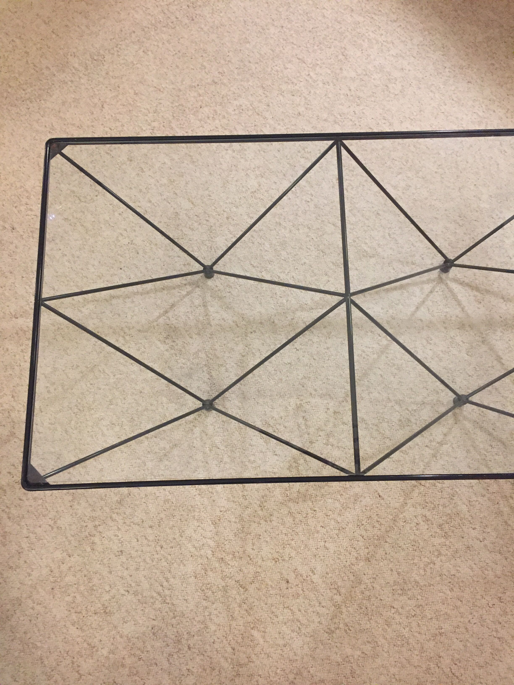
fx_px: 574
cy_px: 342
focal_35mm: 29
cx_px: 257
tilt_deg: -76.2
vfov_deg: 61.7
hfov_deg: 48.2
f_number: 2.2
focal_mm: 4.15
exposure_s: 1/33
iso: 320
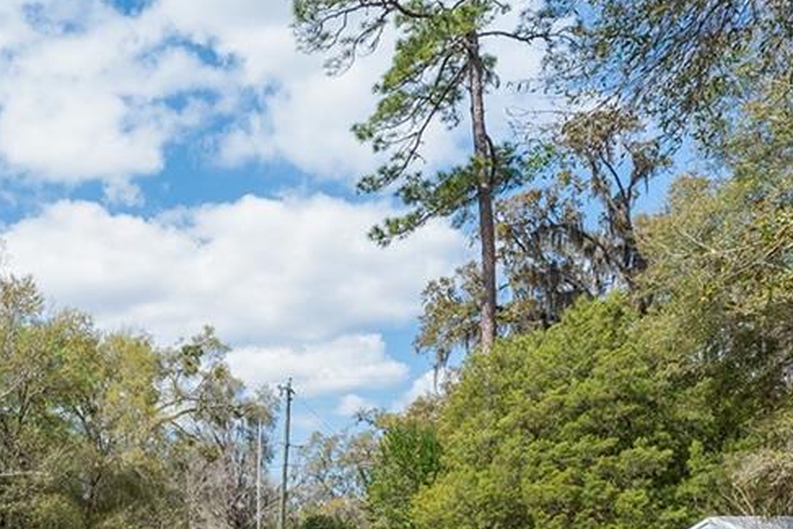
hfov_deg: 37.9
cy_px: 571
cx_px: -7
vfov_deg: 27.0
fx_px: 1014
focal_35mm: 46
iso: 400
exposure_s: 1/640
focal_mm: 14
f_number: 7.1
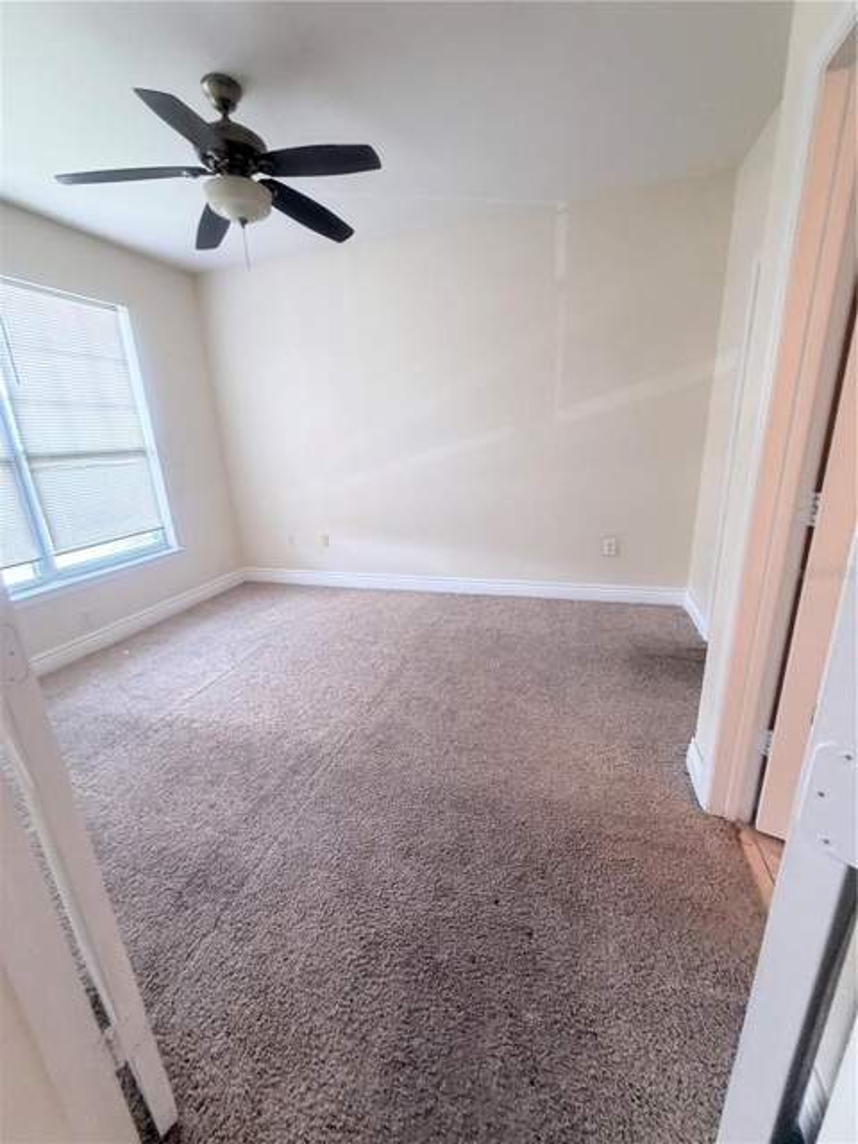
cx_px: 429
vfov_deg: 102.1
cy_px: 572
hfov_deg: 85.7
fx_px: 463
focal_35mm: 14
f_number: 2.2
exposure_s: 1/60
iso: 200
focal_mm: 2.22
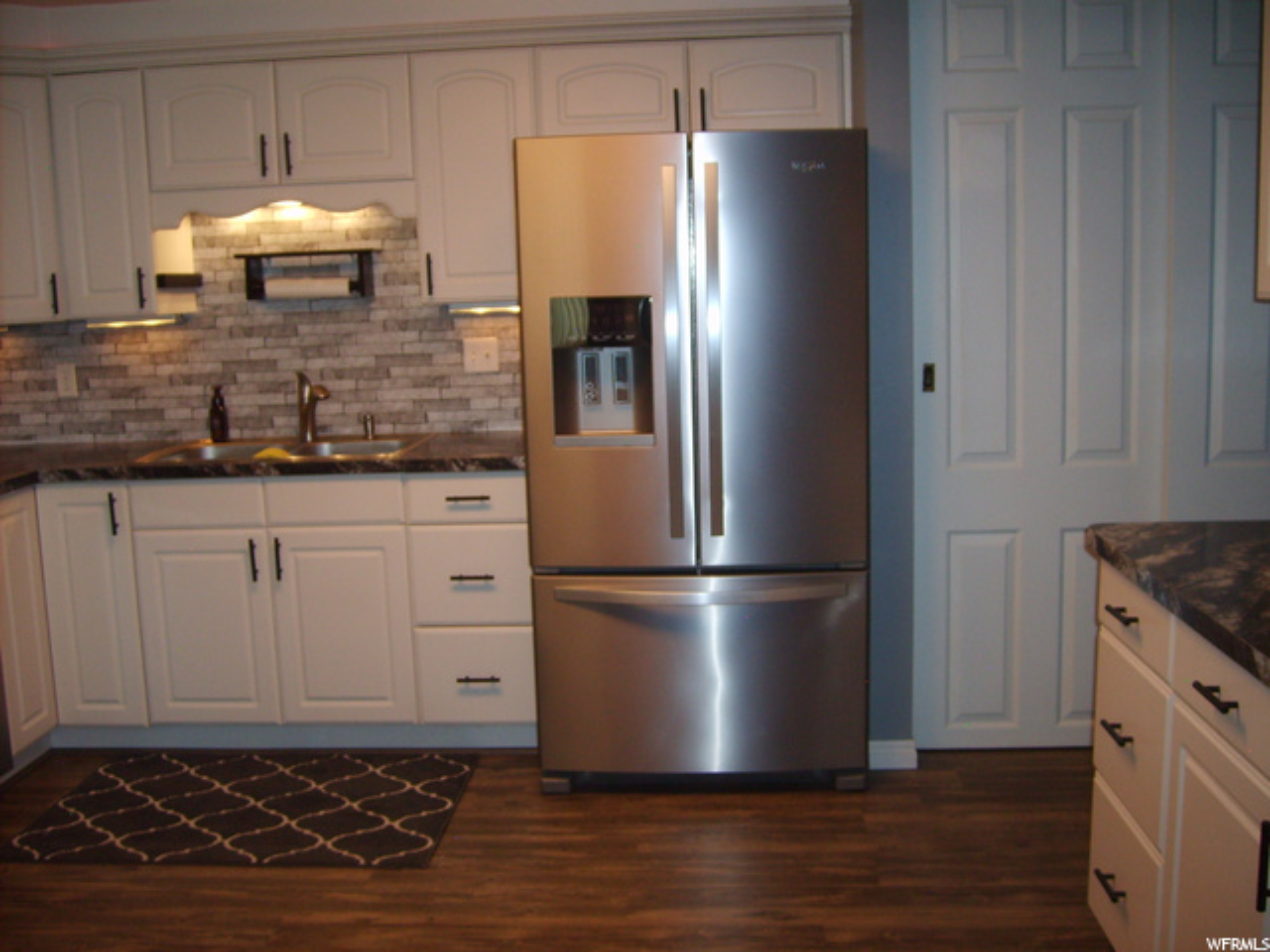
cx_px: 635
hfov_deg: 52.6
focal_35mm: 35
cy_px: 476
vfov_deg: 40.7
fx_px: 1284
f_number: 2.8
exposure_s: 1/45
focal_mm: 5.8
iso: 100
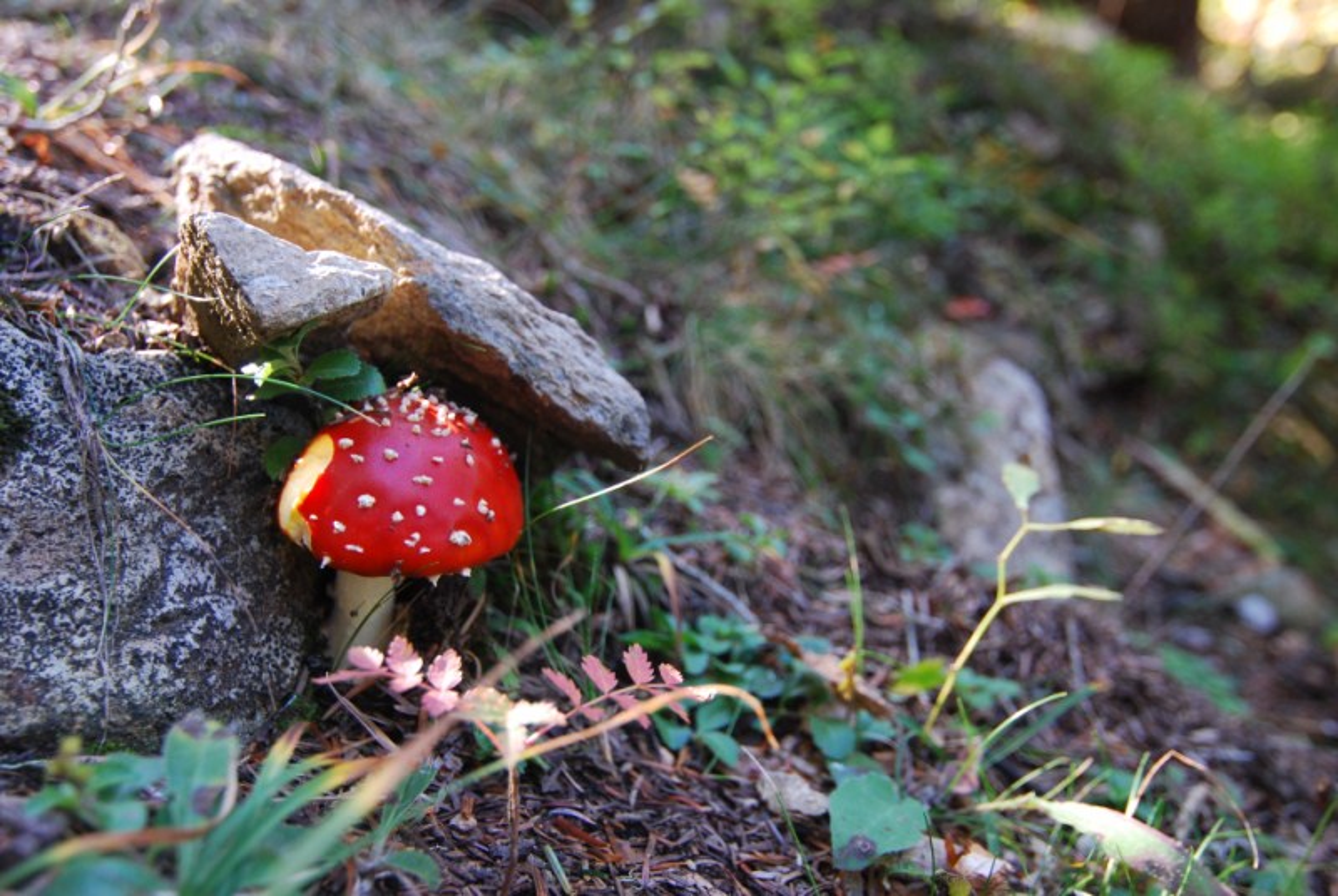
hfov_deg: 53.1
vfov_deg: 37.0
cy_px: 448
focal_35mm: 36
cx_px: 669
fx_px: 1340
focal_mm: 24
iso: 400
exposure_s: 1/30
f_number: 4
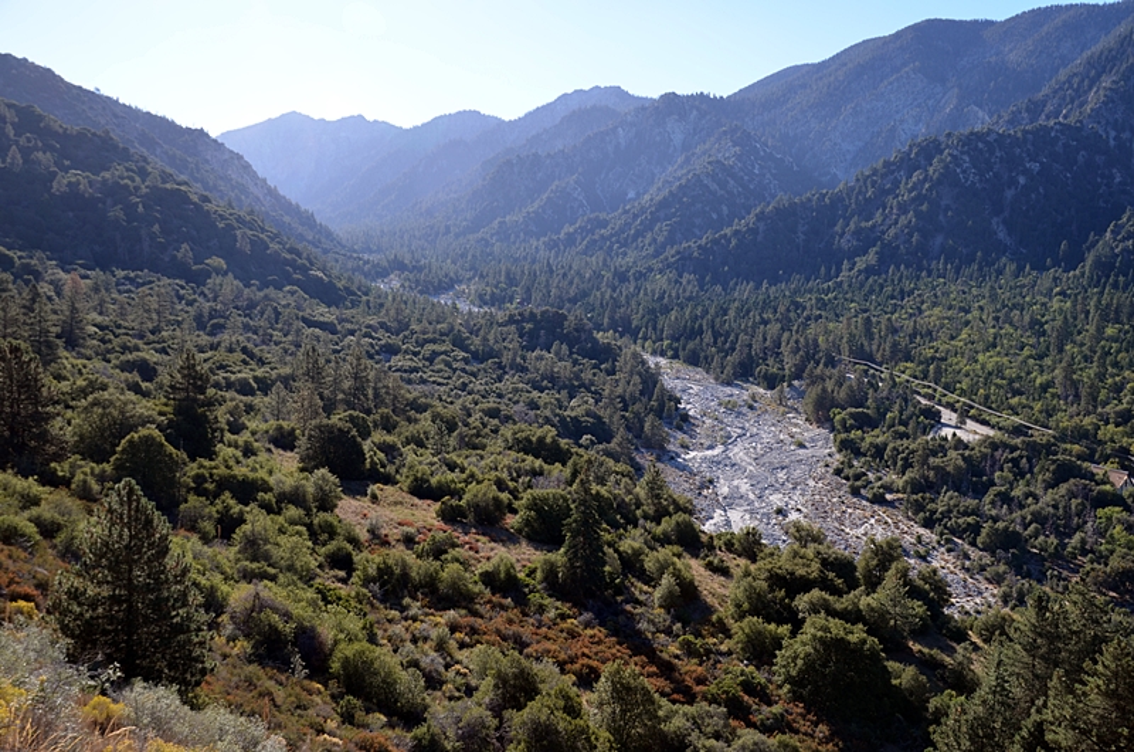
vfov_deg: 38.2
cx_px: 567
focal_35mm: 34
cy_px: 376
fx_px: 1085
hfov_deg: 55.2
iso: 100
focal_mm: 23
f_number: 7.1
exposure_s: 1/200
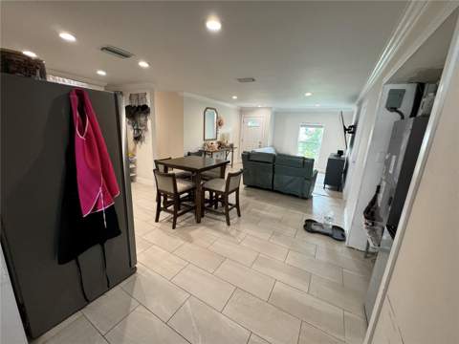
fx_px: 186
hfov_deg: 102.1
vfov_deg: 85.7
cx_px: 230
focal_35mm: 14
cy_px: 172
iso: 200
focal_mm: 2.22
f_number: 2.2
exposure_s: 1/62
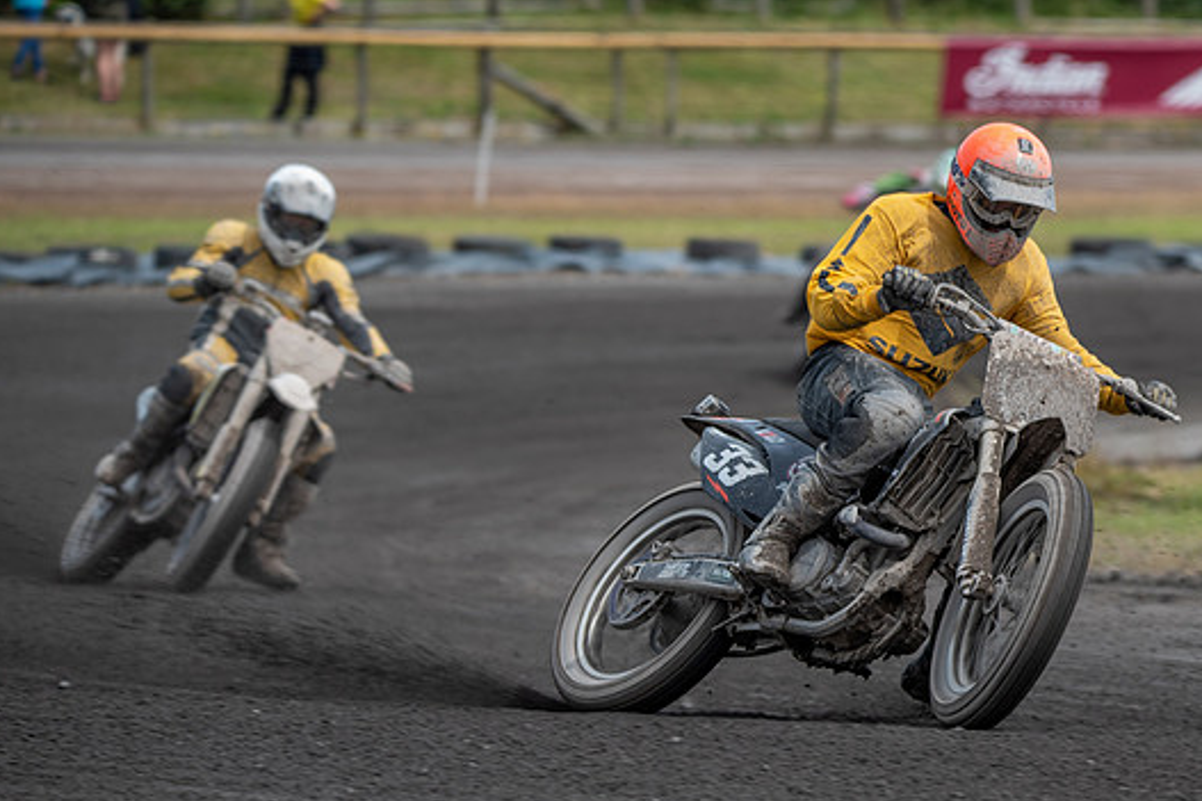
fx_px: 15120
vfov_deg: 3.0
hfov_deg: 4.5
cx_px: 969
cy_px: 535
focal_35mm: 453
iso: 200
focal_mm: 260
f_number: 5.6
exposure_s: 1/400
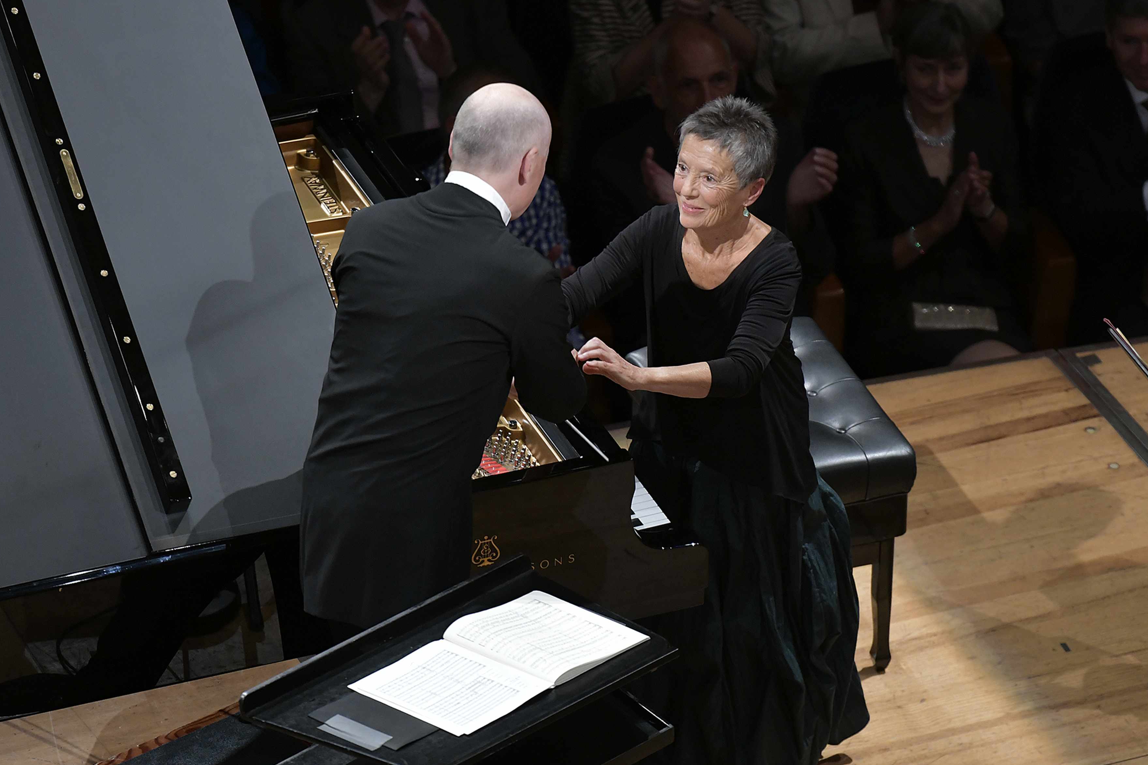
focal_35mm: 201
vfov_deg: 6.8
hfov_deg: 10.2
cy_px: 382
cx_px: 572
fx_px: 6409
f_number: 4.5
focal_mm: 200
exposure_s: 1/250
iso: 1600
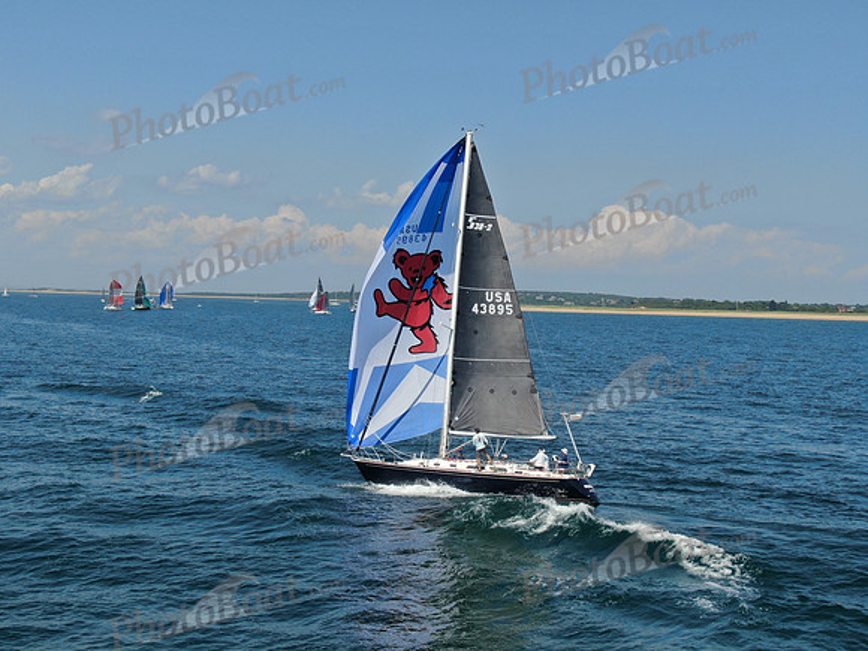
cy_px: 326
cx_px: 434
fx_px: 1204
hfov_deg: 39.7
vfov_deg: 30.3
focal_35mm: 48
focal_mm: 8.6
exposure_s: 1/1000
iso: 100
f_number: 3.8
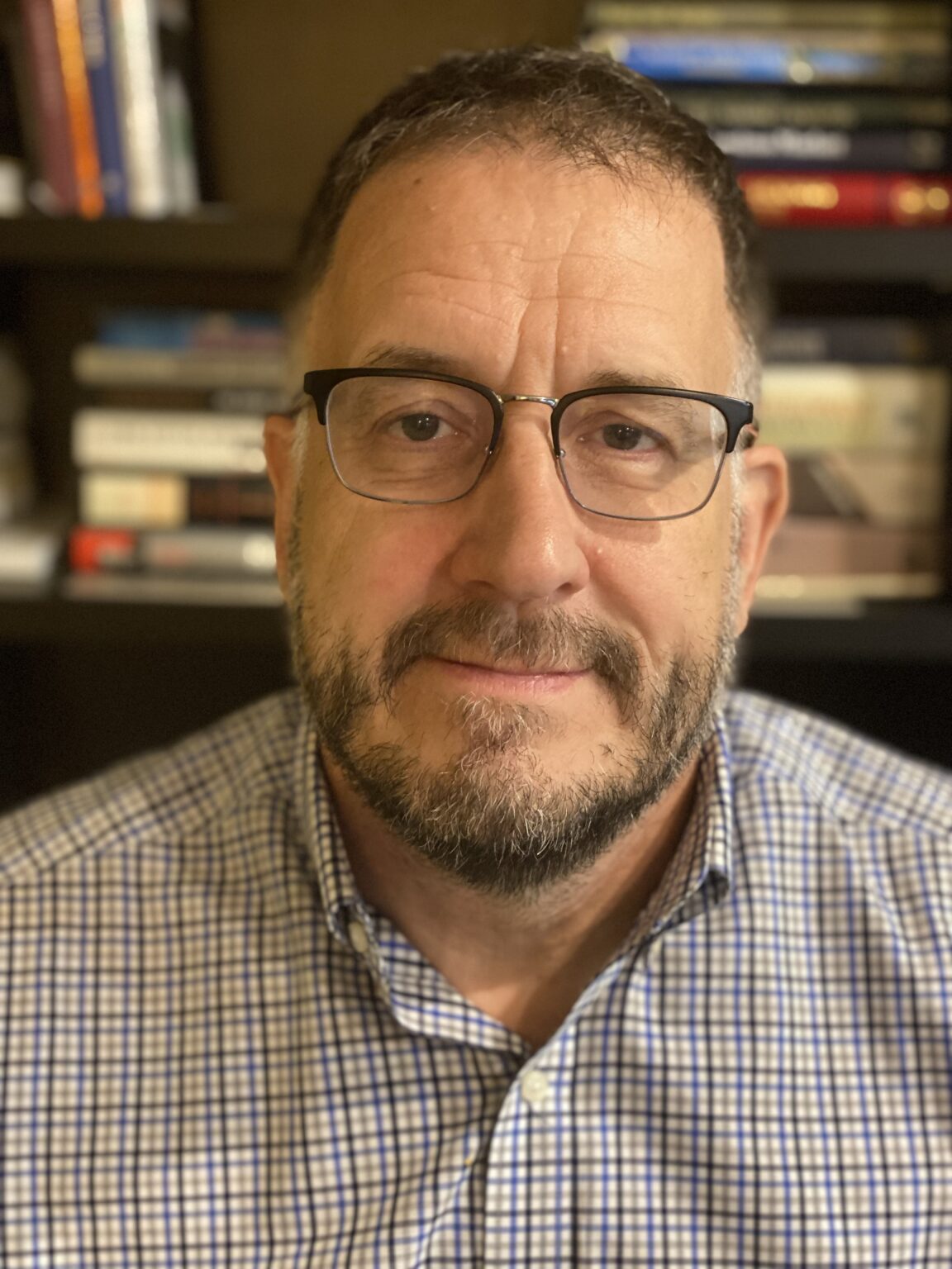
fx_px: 1907
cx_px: 476
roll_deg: -0.2
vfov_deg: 36.8
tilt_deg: -11.6
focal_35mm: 52
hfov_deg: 28.0
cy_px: 634
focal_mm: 6
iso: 400
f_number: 2
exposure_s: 1/24
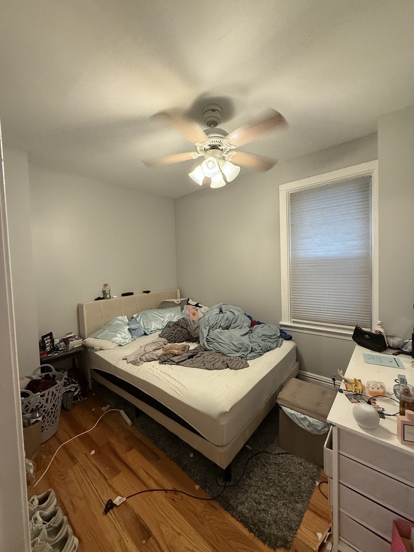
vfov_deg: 102.1
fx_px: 223
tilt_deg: -2.2
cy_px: 276
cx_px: 207
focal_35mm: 14
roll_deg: +1.7
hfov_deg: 85.7
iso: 400
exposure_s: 1/60
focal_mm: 2.22
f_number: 2.2
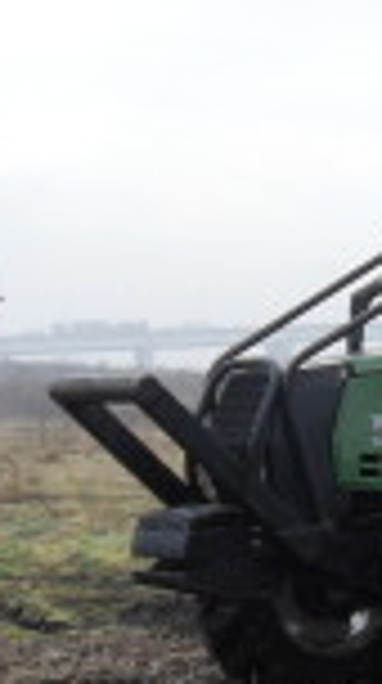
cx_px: 944
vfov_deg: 14.6
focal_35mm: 147
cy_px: 392
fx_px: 2659
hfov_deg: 7.6
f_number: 3.1
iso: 80
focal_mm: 7.1
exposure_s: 1/250
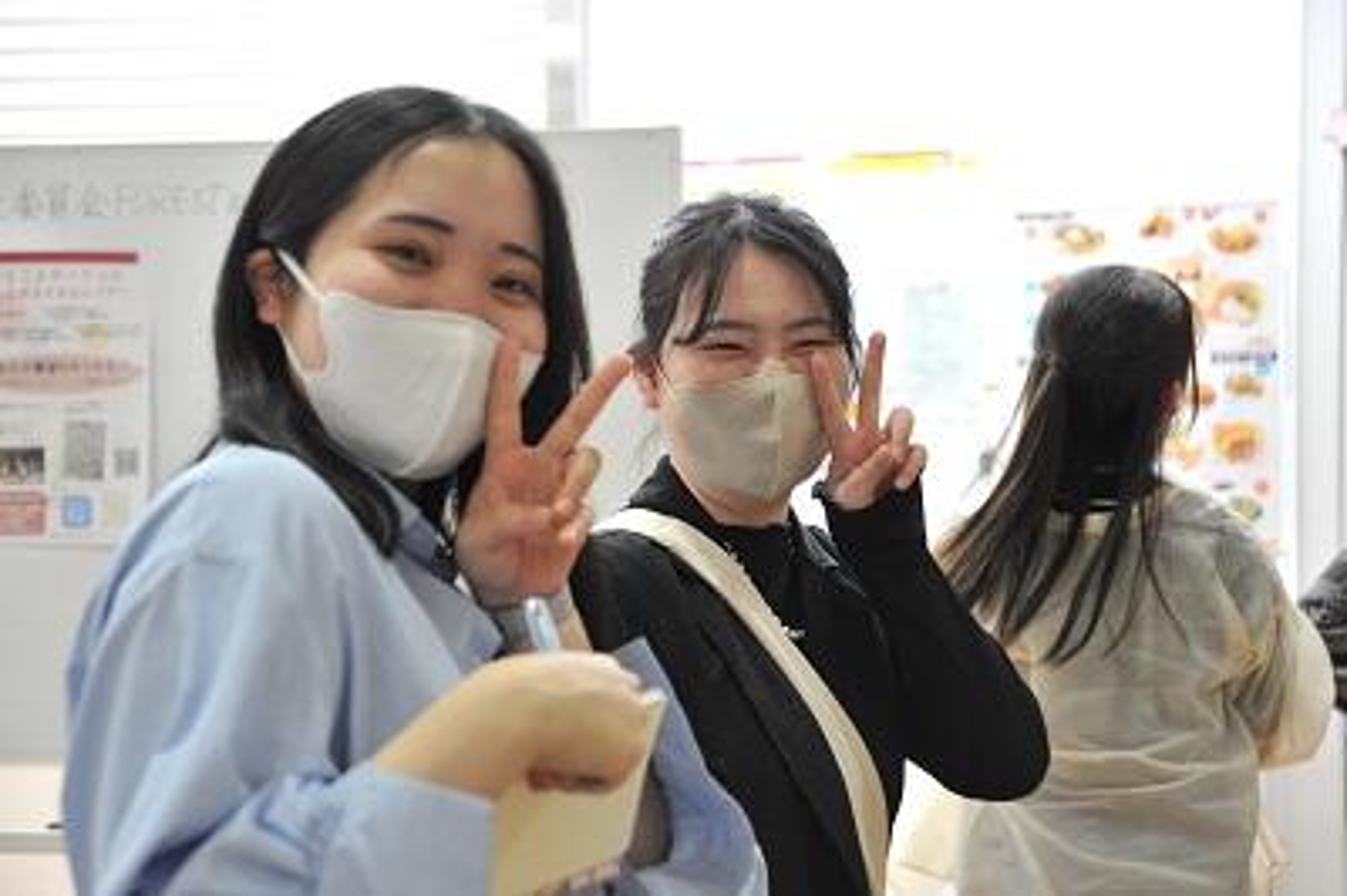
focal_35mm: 60
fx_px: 2243
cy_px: 448
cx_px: 674
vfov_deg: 22.6
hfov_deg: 33.4
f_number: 4.5
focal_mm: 60
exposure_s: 1/80
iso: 1600
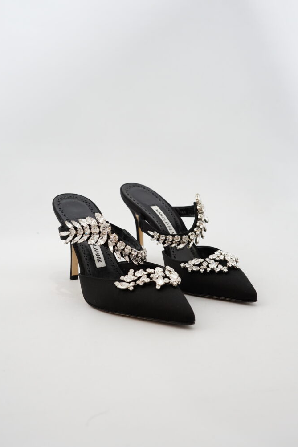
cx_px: 146
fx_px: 633
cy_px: 225
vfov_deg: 38.9
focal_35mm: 51
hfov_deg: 26.5
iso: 640
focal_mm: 50
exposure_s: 1/20
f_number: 6.3
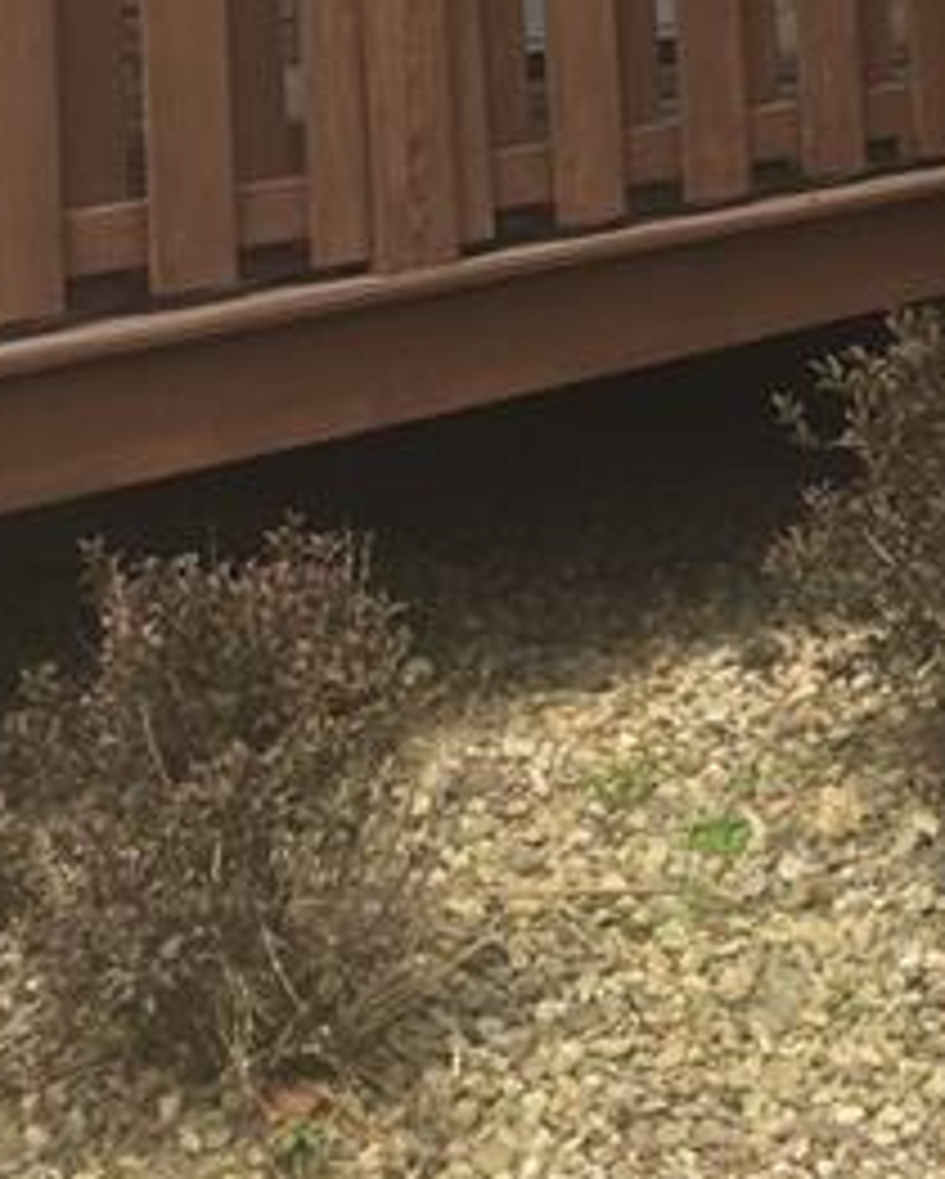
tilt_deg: +4.9
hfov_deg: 18.4
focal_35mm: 83
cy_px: -302
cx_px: 724
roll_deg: +3.6
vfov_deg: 21.1
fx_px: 2898
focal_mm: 4.15
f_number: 2.2
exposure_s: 1/460
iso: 32
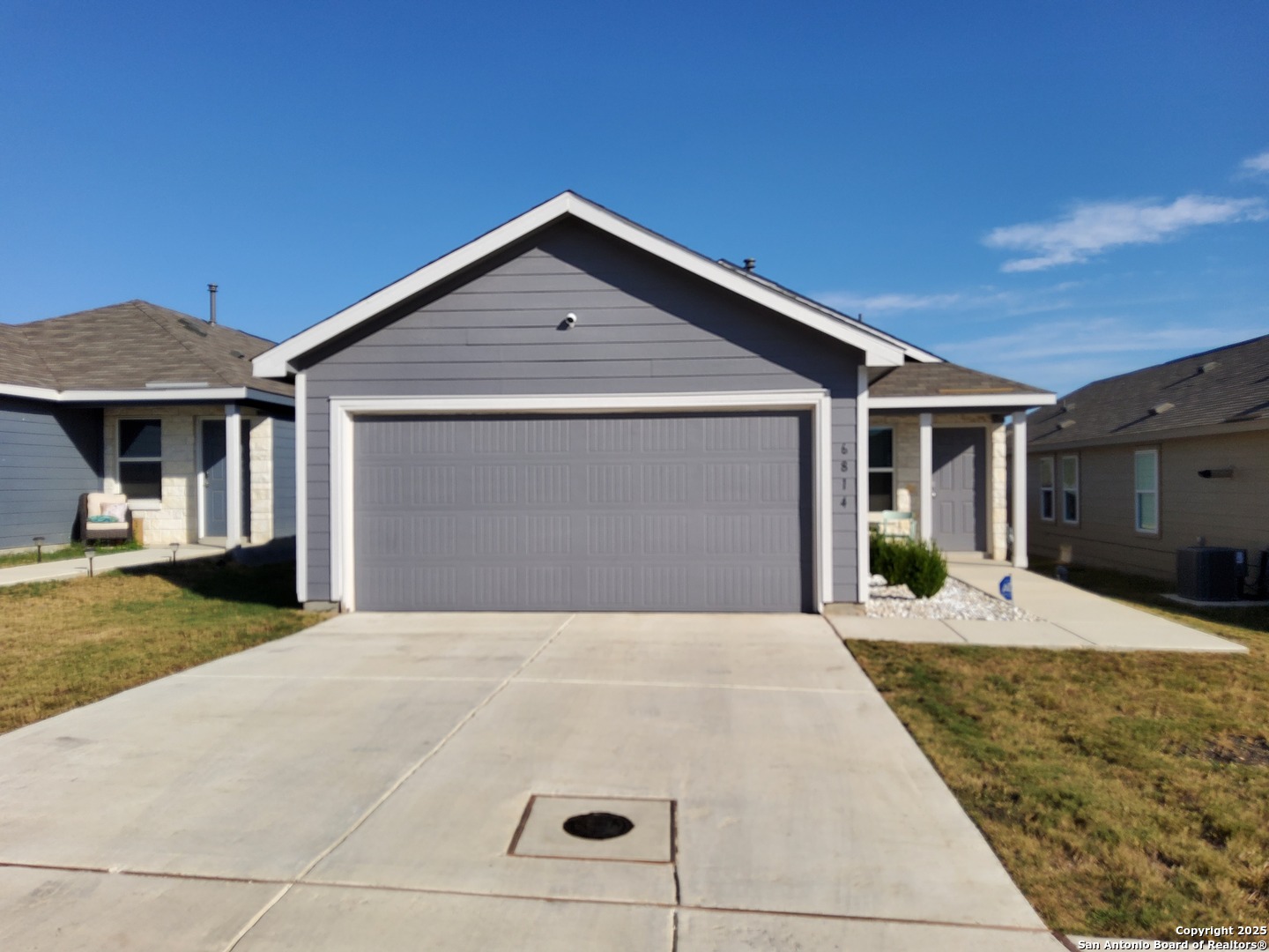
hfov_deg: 67.3
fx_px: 953
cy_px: 476
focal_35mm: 26
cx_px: 634
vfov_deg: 53.1
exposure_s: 1/2010
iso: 50
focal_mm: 3.08
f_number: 2
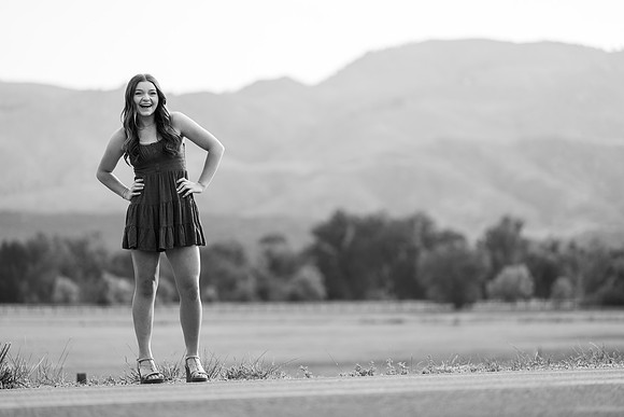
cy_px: 208
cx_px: 312
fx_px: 2722
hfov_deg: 13.1
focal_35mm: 157
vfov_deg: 8.7
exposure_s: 1/200
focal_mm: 157
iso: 50
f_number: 2.8
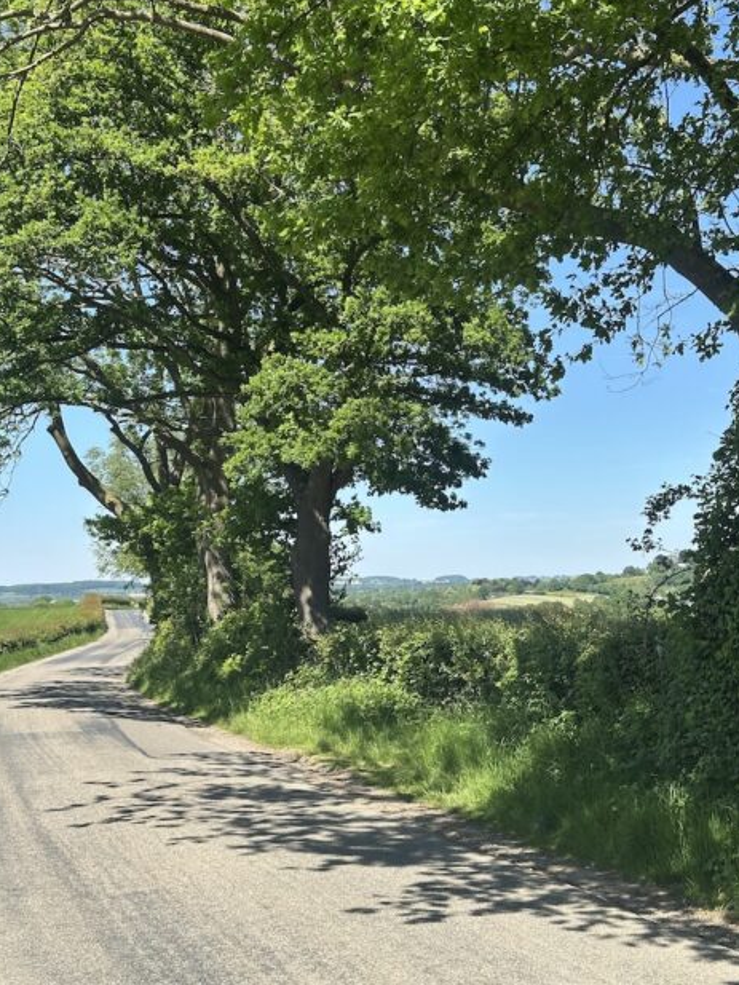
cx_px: 371
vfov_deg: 38.9
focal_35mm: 49
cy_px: 493
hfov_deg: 29.7
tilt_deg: +4.1
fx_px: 1394
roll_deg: +0.6
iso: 64
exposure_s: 1/2532
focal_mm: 6.86
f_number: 1.78
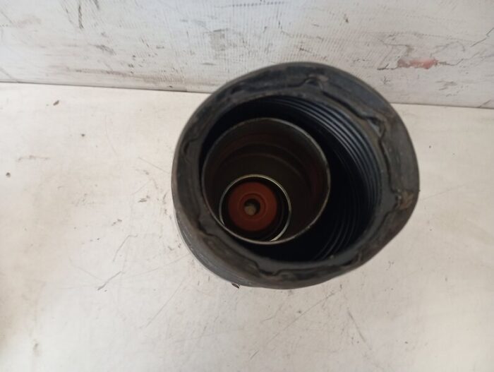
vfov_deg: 49.9
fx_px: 400
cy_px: 186
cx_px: 247
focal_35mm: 28
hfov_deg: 63.4
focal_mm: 4.22
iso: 811
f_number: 1.8
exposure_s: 1/33.3
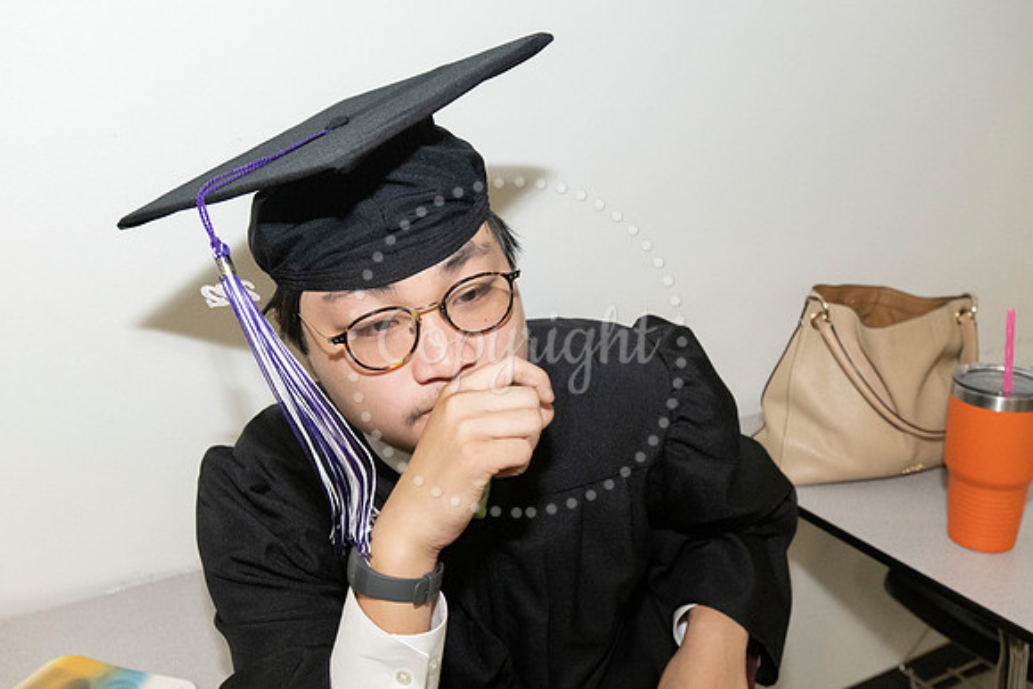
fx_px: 1004
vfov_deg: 37.9
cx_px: 516
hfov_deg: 54.4
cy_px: 344
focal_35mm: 35
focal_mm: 35
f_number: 8
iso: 6400
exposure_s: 1/200
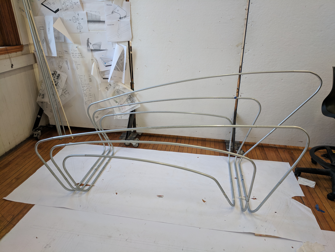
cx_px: 168
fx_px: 252
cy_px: 126
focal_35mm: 26
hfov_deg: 67.3
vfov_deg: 53.1
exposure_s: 1/120
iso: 251
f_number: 2
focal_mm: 4.67
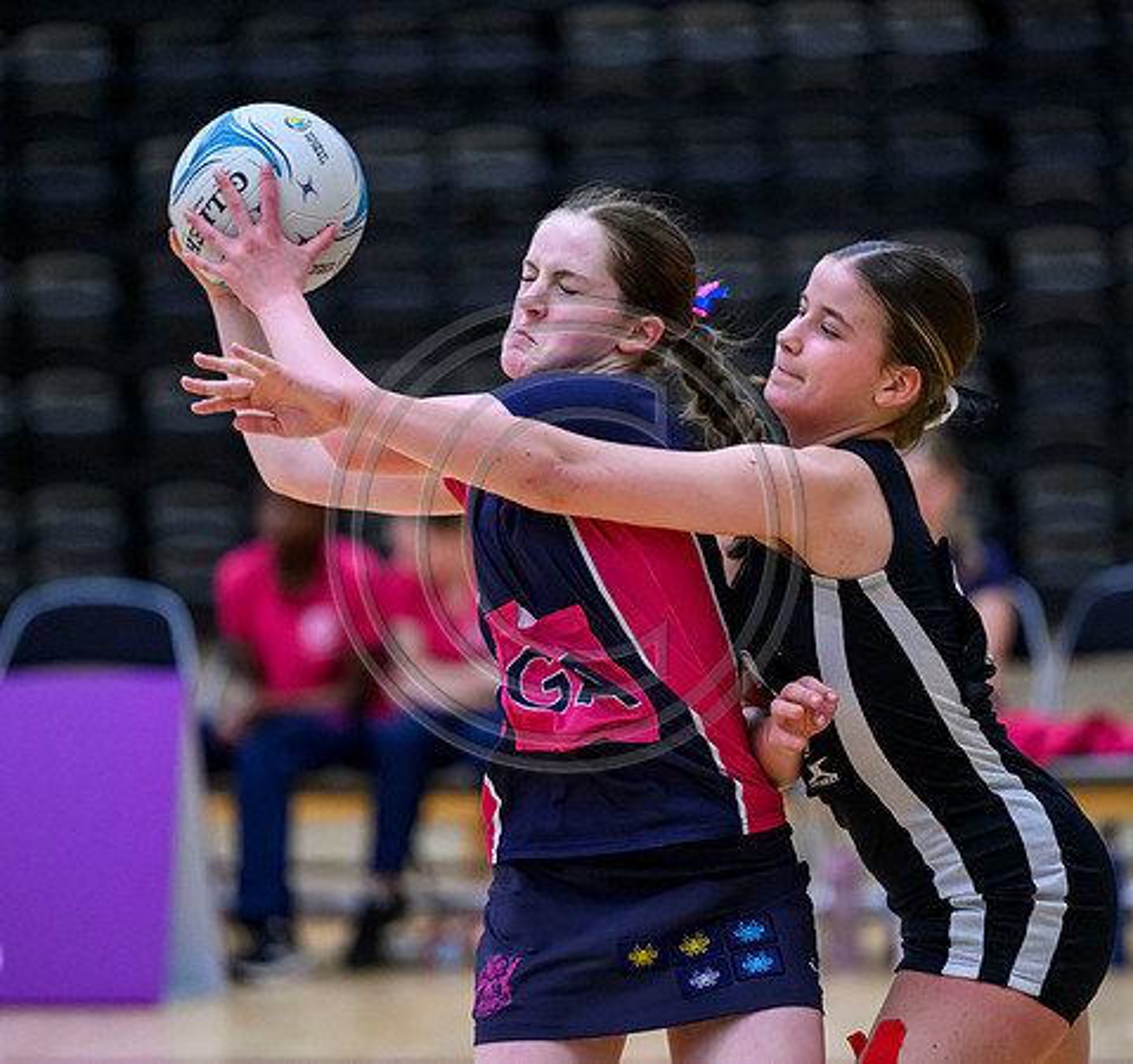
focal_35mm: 247
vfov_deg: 6.9
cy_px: 597
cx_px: 700
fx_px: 8891
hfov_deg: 7.3
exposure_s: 1/1250
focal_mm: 175
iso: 6400
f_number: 2.8
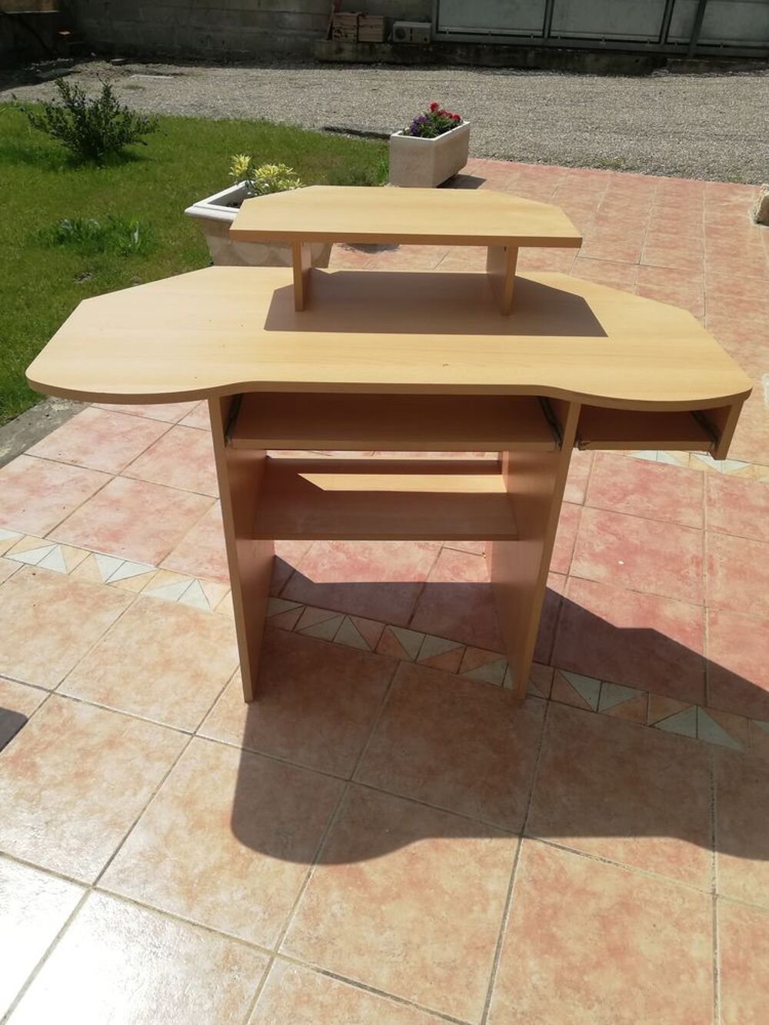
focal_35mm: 26
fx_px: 770
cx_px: 384
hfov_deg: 53.1
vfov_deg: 67.3
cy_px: 512
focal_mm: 3.81
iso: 50
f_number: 2.2
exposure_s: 1/2160
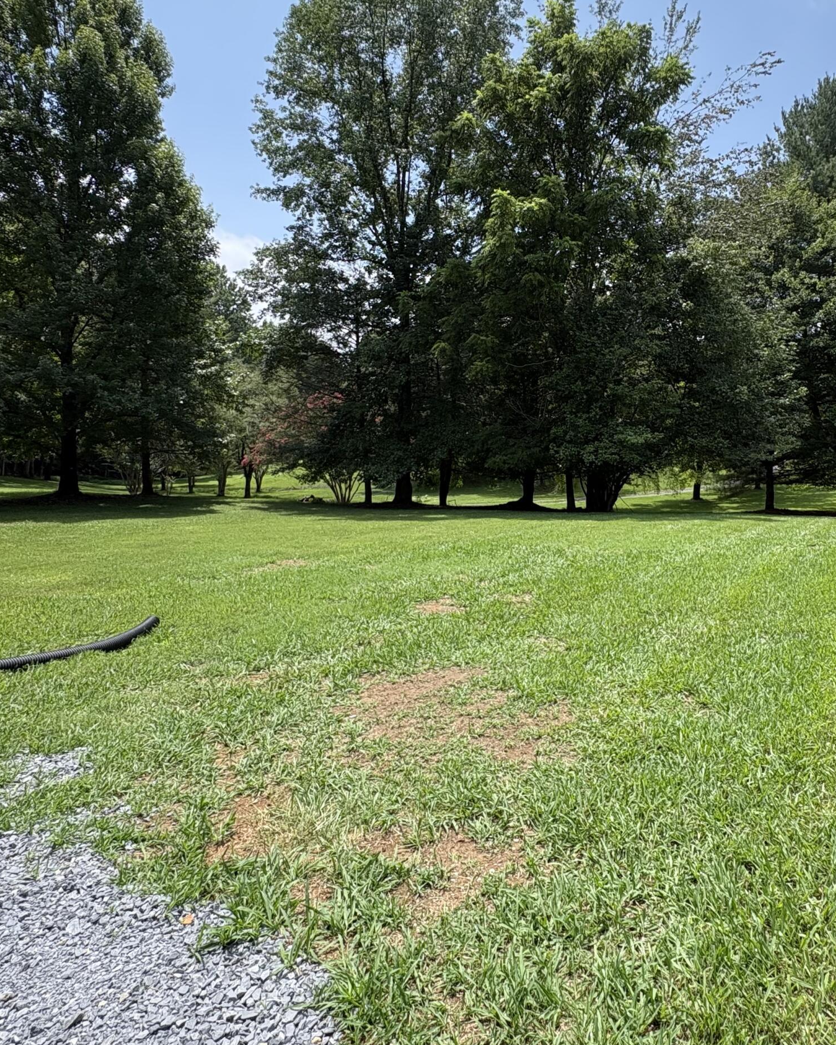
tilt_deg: -1.6
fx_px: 680
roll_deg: -0.8
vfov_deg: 74.7
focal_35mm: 22
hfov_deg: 62.1
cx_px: 533
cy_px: 460
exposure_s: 1/771
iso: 64
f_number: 2.2
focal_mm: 2.22
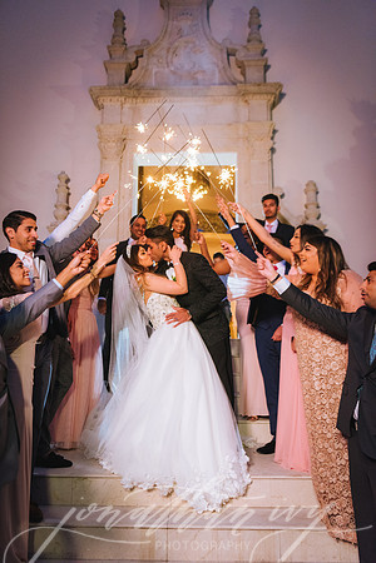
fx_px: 454
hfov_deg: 45.0
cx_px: 188
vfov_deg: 63.7
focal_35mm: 29
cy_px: 282
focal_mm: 29
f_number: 2.8
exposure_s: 1/125
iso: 1600
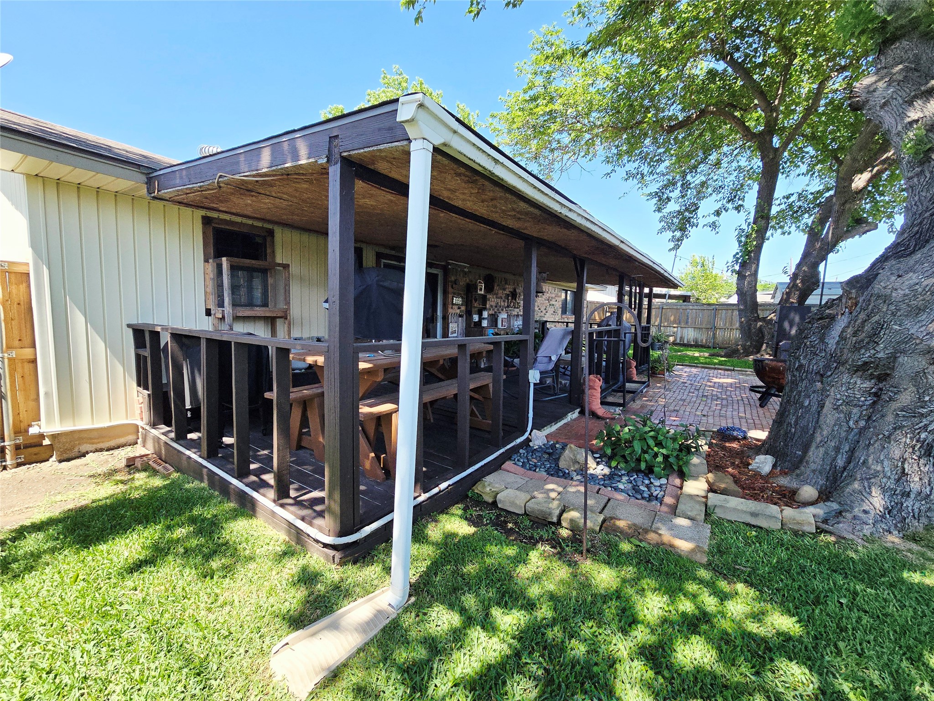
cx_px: 467
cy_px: 350
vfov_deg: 89.9
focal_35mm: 13
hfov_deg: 106.2
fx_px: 351
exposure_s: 1/714
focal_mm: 2.2
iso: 50
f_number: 2.2
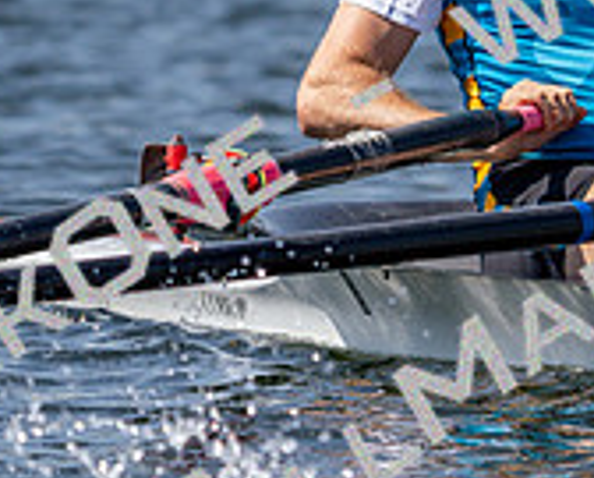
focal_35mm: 825
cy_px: 76
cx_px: 887
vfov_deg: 1.9
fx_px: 14529
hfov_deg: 2.3
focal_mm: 255
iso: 200
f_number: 5.6
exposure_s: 1/2000
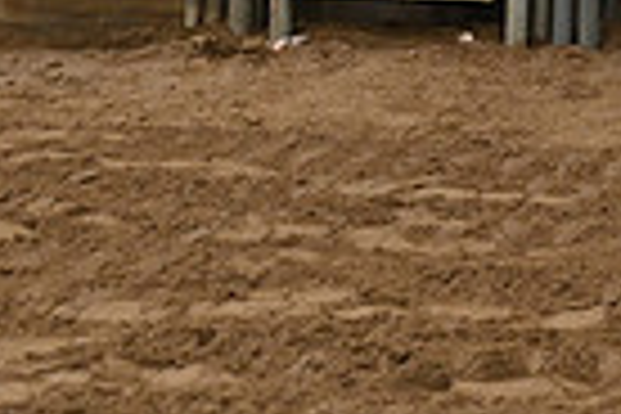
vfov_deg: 7.8
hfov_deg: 11.2
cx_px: 1210
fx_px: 2898
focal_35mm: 168
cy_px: -443
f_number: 4.5
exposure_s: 1/250
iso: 4000
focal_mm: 40
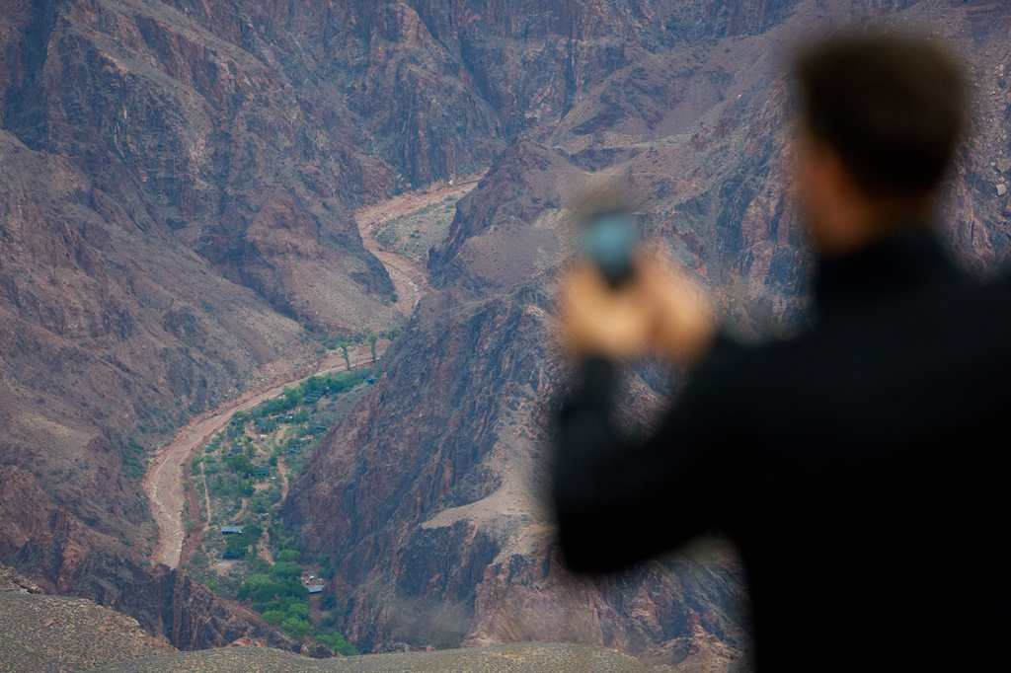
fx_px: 7355
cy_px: 336
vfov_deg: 5.2
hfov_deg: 7.9
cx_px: 506
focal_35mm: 262
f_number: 5.6
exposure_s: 1/2500
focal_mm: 262
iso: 4000
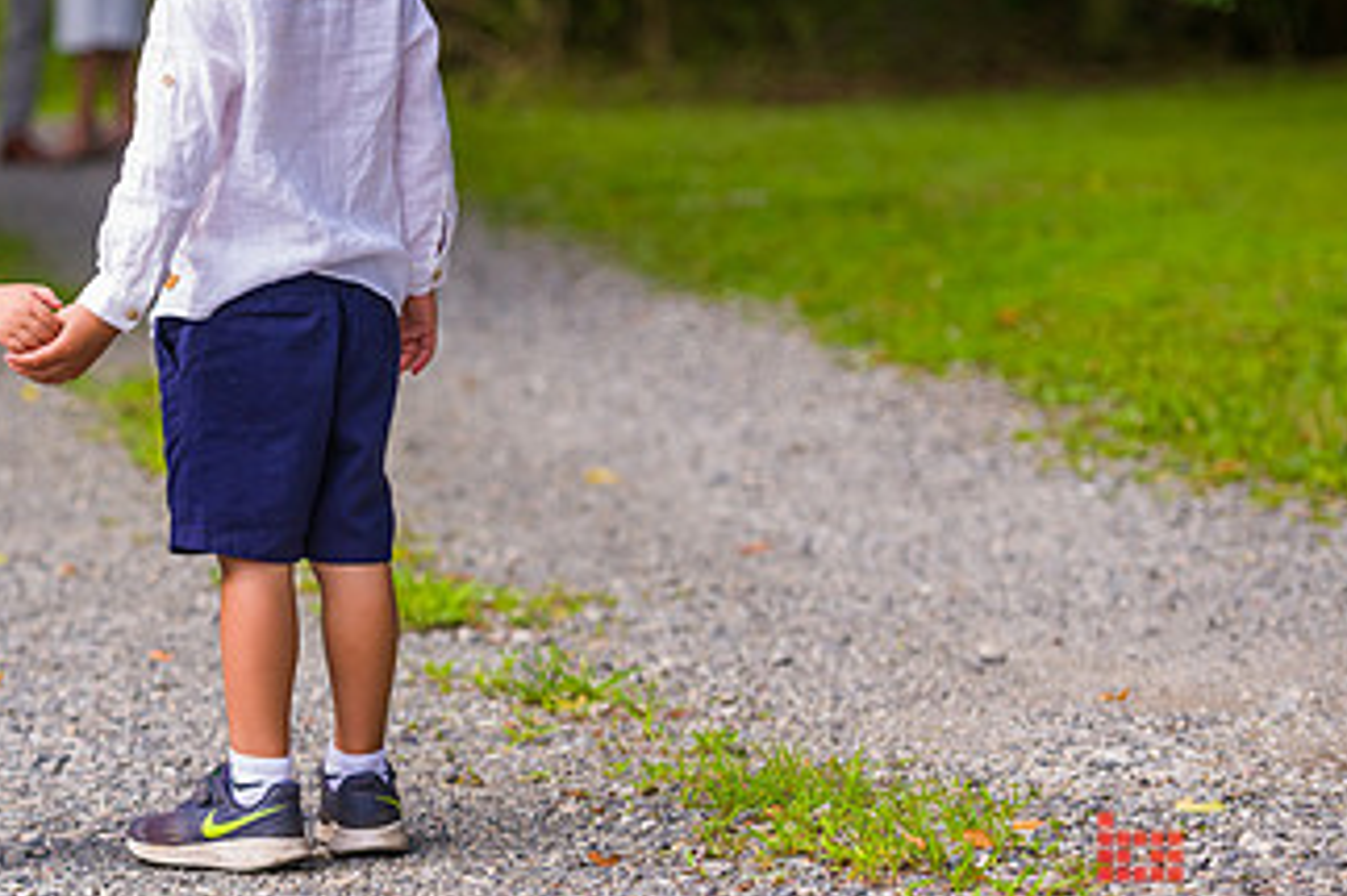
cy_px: 223
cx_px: 183
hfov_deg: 11.6
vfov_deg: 7.8
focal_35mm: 176
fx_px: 6582
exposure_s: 1/640
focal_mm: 98
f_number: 4
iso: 200
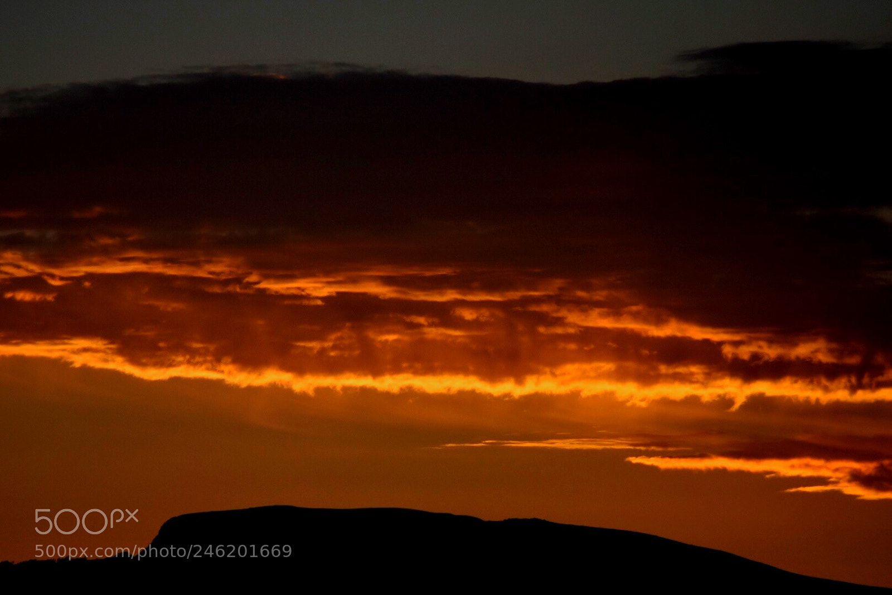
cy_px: 298
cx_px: 446
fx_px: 11150
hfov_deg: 4.6
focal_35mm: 450
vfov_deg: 3.1
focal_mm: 300
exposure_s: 1/2500
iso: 800
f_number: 6.3
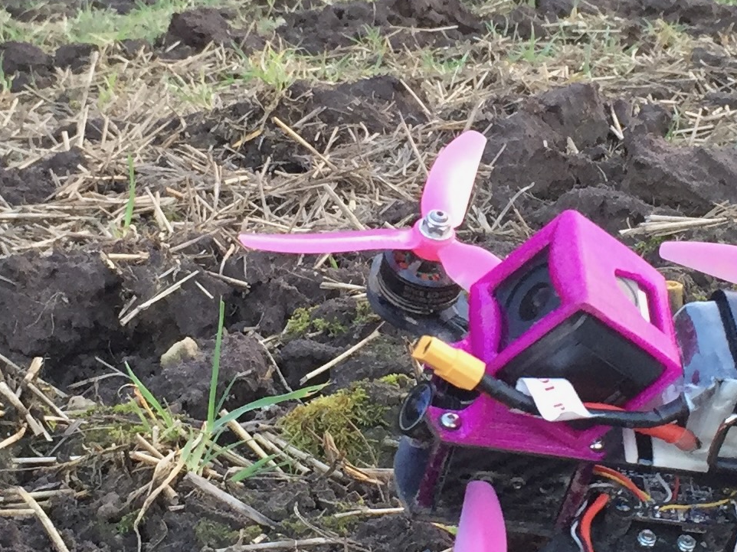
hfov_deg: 25.3
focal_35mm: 77
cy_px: 232
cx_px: 458
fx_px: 1639
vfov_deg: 19.1
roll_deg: +1.6
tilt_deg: -8.4
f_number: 2.2
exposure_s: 1/33
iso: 40
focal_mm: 4.15
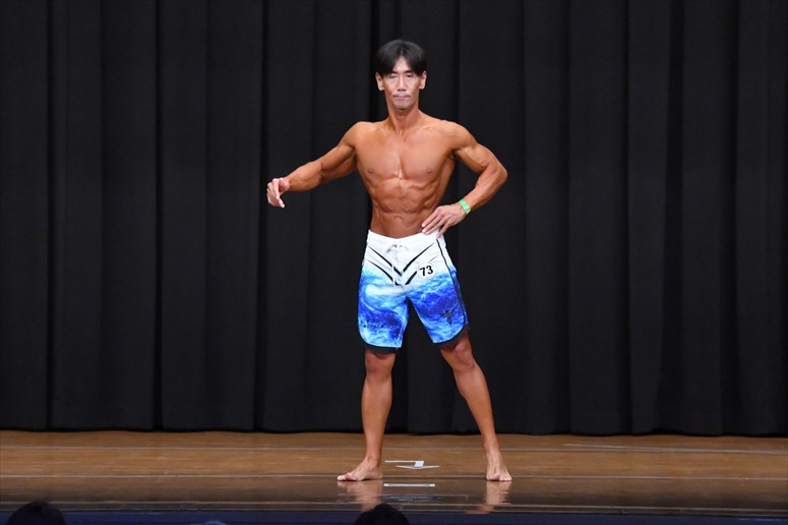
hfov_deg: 9.5
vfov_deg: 6.3
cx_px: 394
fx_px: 4748
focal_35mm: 217
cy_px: 262
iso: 8000
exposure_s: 1/400
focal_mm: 145
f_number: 5.6
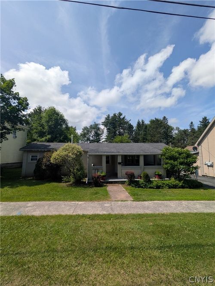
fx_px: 116
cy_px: 143
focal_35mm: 14
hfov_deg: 85.7
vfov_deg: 102.1
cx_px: 108
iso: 54
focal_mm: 1.85
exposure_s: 1/2469
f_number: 2.2
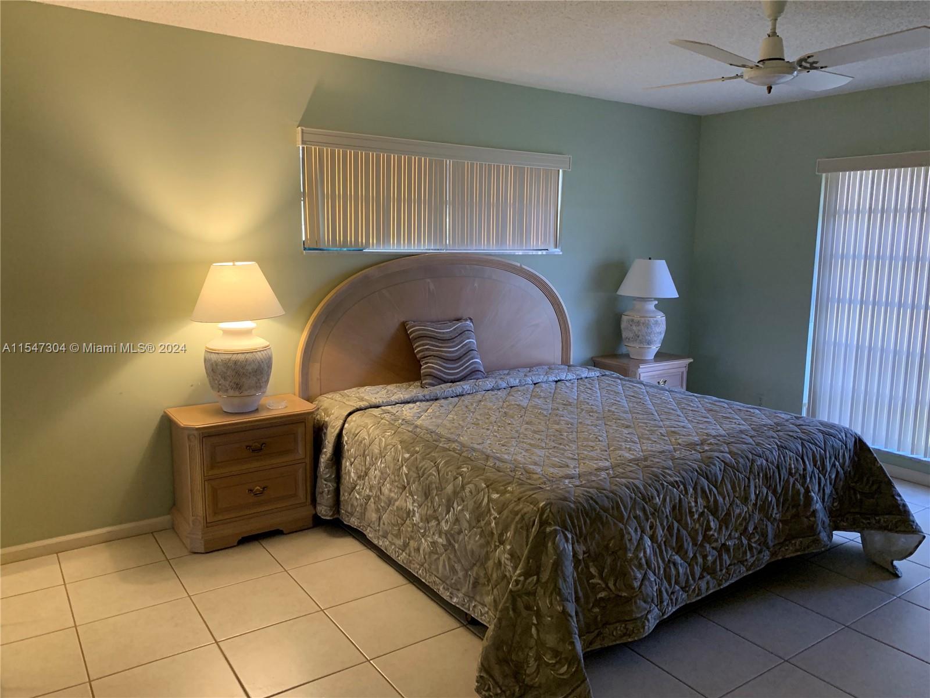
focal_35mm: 26
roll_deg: -1.0
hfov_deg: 67.3
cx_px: 465
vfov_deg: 53.1
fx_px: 699
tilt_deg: -8.2
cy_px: 349
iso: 320
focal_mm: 4.25
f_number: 1.8
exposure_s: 1/60
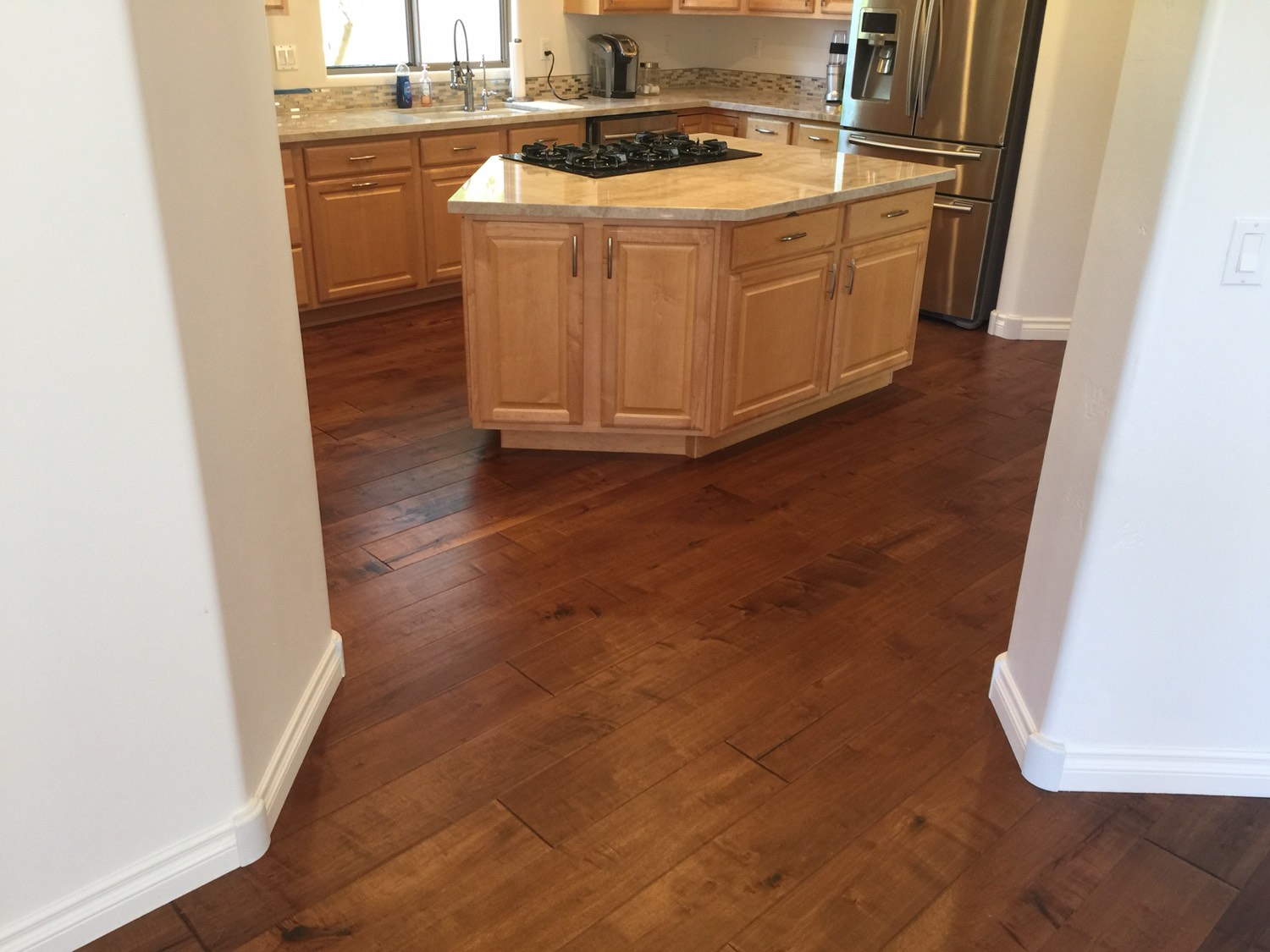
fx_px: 1064
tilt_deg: -24.0
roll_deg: -1.5
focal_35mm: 29
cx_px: 635
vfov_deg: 48.2
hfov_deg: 61.7
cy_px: 476
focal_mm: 4.15
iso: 40
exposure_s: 1/15
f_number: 2.2
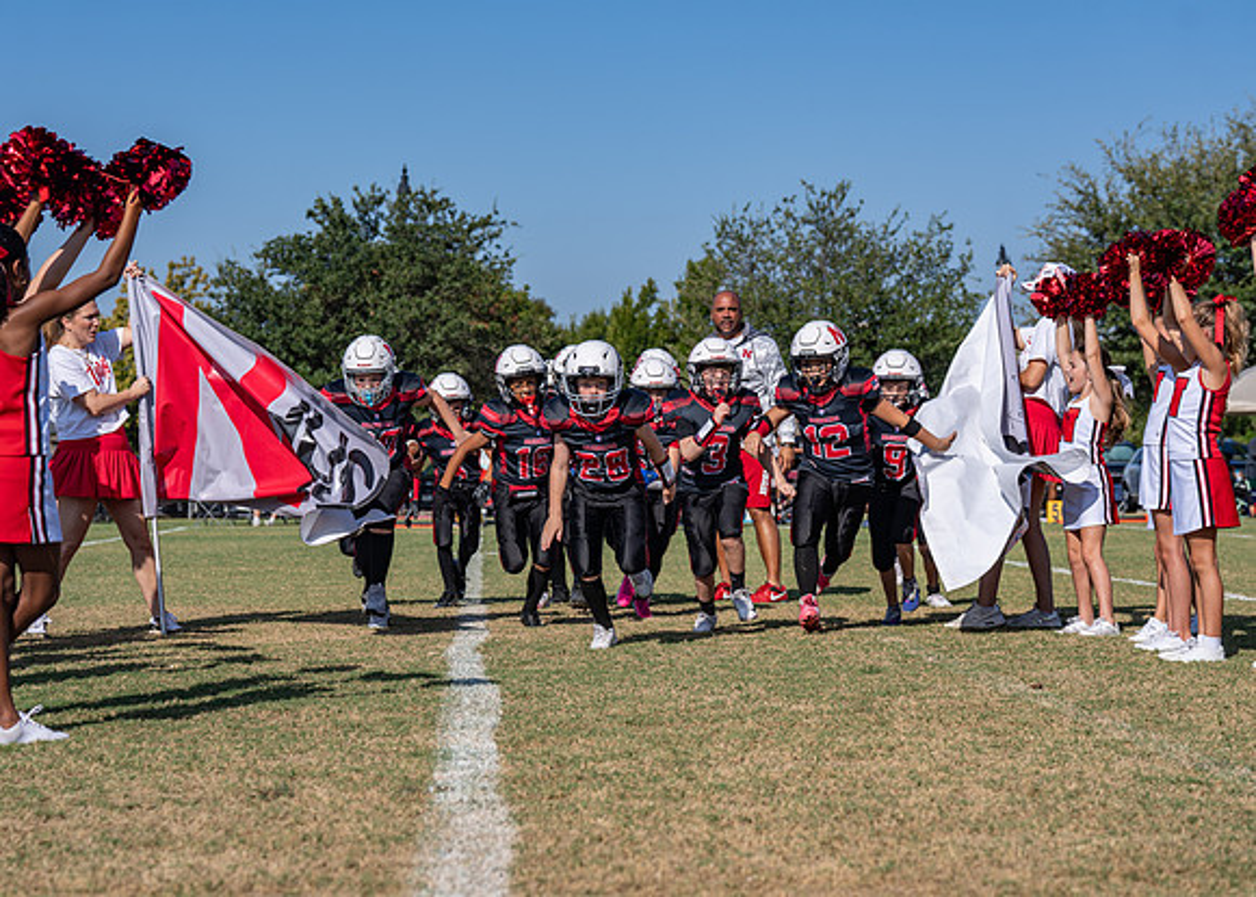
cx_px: 593
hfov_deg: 24.0
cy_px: 450
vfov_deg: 17.3
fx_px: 2952
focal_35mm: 83
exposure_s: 1/1250
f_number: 5
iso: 100
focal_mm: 76
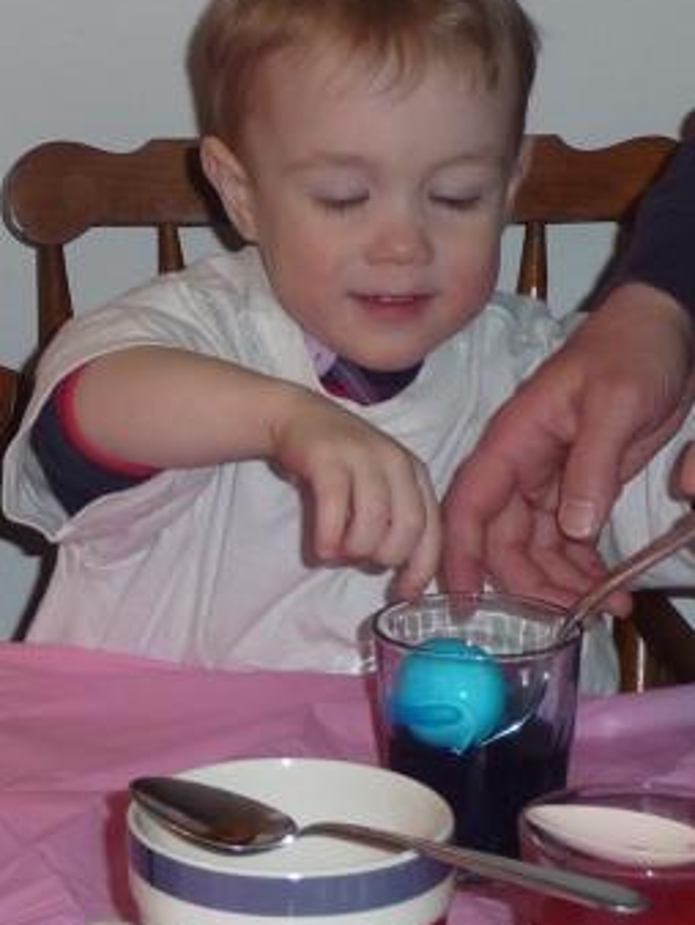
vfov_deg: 36.0
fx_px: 1417
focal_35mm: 53
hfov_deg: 27.5
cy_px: 375
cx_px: 413
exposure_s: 1/30
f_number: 3.9
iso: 100
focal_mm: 6.7
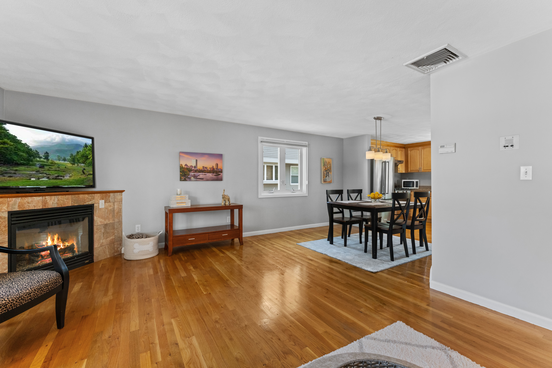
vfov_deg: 77.0
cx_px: 276
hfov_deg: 100.0
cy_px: 184
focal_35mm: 15
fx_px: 232
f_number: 10
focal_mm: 15.1
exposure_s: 1/5
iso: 1250
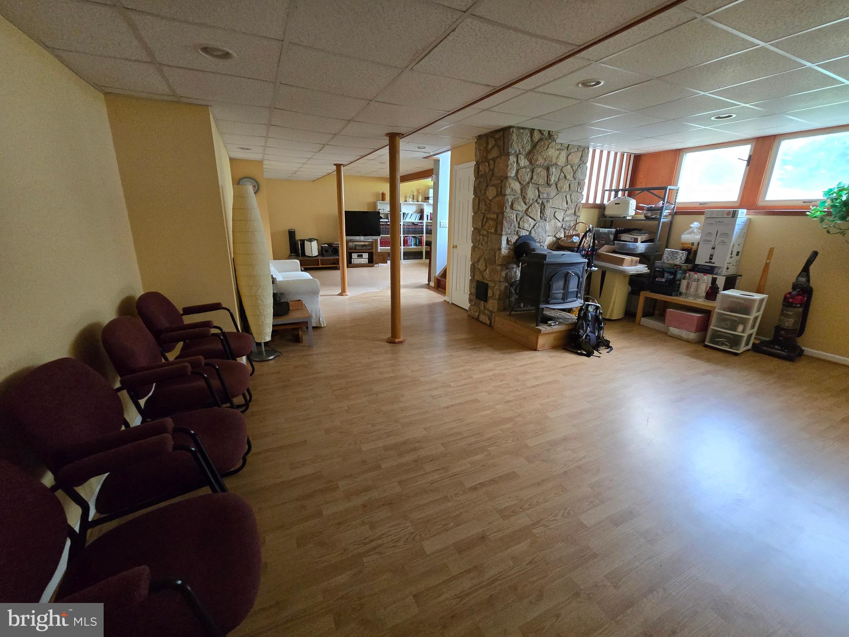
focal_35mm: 13
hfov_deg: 106.2
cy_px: 318
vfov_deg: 89.9
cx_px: 424
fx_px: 319
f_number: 2.2
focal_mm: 2.2
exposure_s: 1/60
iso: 800
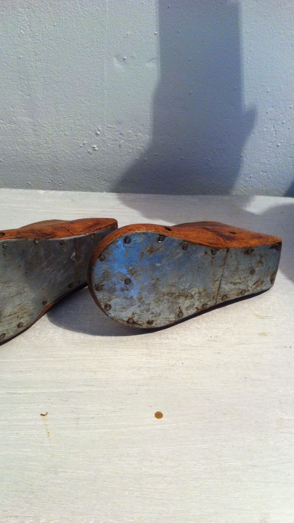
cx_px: 114
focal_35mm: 39
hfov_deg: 30.3
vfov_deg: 51.6
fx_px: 541
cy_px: 258
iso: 200
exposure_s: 1/17
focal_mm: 3.85
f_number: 2.8
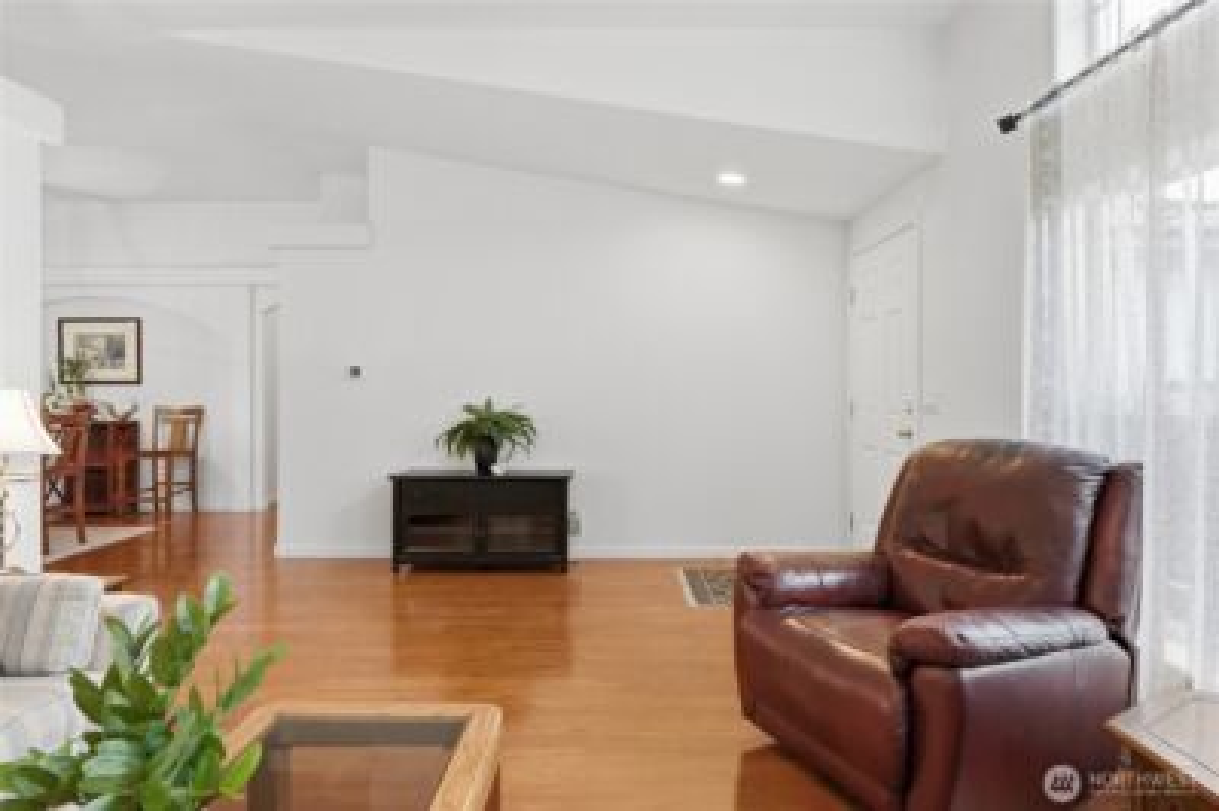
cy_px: 406
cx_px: 610
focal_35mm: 21
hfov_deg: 81.3
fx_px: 710
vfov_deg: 59.4
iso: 125
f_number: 8
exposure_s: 1/30
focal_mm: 14
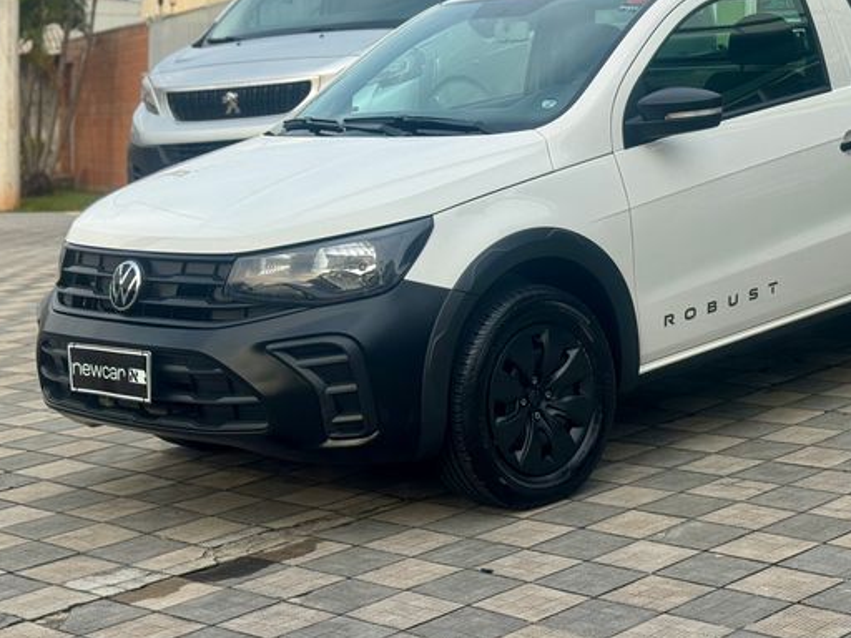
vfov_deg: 19.3
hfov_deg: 25.5
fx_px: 1868
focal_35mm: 76
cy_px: 196
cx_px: 567
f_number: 1.78
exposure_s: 1/1724
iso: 64
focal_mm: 6.76
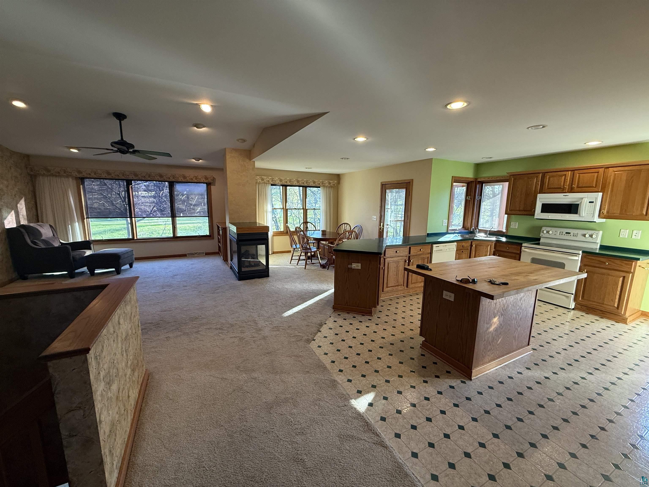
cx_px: 324
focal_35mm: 14
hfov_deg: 102.1
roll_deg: -1.1
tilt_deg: -10.3
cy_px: 244
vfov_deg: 85.7
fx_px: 262
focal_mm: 2.22
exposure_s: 1/120
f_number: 2.2
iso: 200
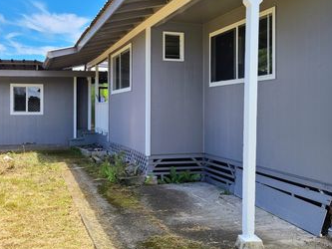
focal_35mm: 39
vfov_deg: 36.8
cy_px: 114
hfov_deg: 47.8
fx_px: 374
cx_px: 155
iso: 40
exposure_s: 1/871
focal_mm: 5.4
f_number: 1.8
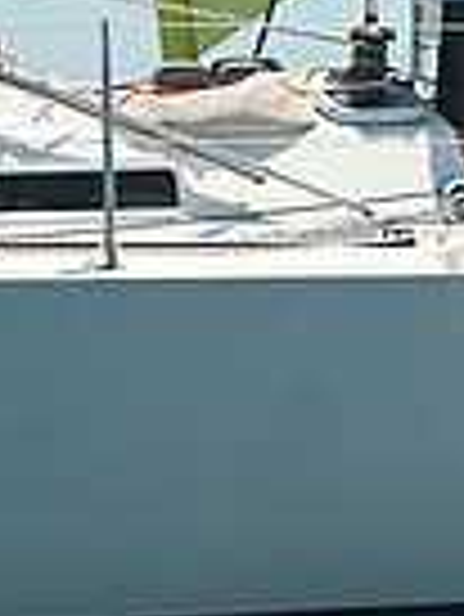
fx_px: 5068
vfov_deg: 7.0
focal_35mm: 284
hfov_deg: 5.2
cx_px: 207
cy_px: 52
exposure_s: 1/1000
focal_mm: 70
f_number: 7.1
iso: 320
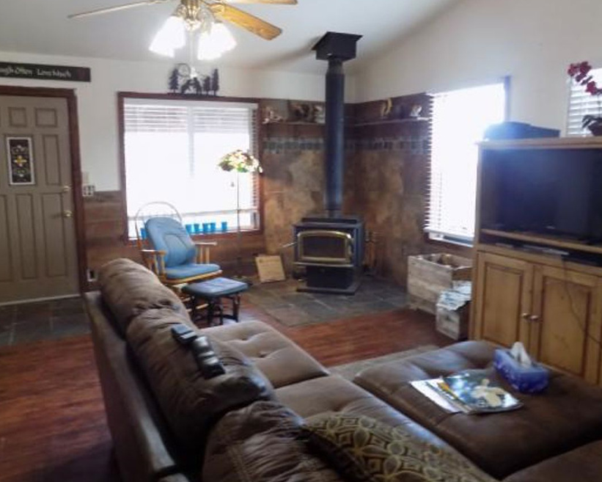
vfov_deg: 51.5
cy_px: 229
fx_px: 499
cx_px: 298
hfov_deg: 62.2
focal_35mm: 28
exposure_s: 1/30
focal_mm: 4
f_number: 3.1
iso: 360
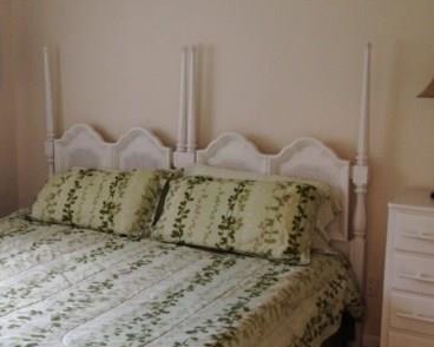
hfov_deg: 33.3
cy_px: 185
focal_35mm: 56
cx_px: 142
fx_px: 719
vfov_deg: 27.1
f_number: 2.4
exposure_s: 1/20
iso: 80
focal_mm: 4.12
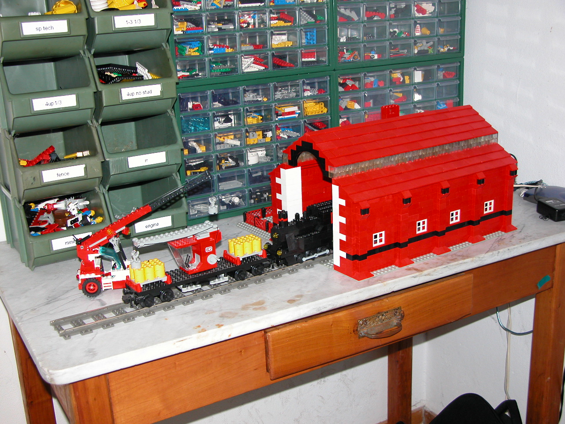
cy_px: 212
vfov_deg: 32.2
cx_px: 282
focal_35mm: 45
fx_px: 734
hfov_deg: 42.1
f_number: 3
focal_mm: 11.6
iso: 100
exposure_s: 1/60
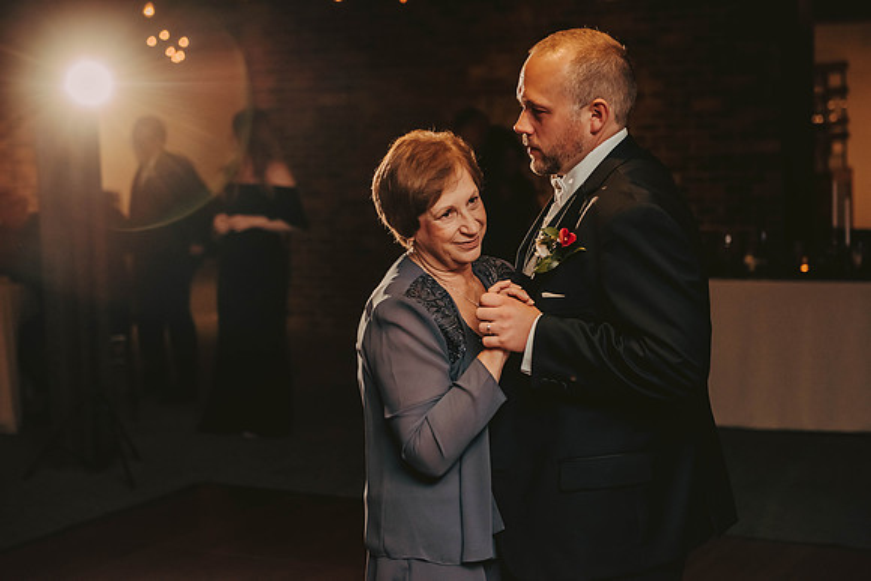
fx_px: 1694
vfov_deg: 19.5
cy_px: 290
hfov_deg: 28.8
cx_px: 436
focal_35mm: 70
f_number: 3.2
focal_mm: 70
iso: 2000
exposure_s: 1/200
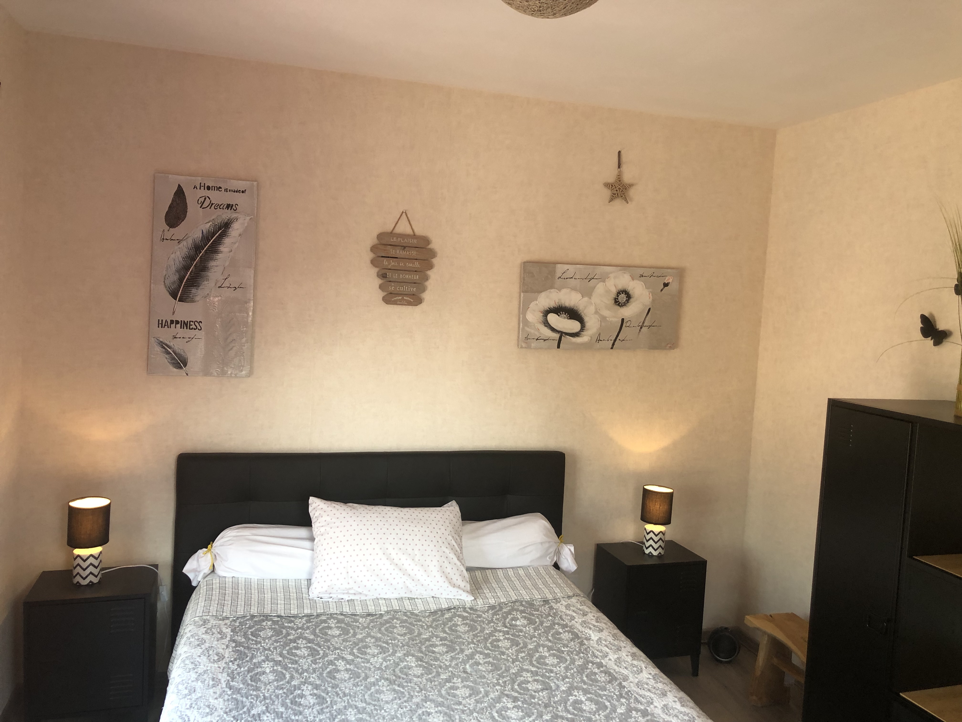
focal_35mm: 28
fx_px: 778
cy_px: 361
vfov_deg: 49.7
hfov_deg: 63.4
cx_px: 481
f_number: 1.8
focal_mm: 3.99
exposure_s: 1/33
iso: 32
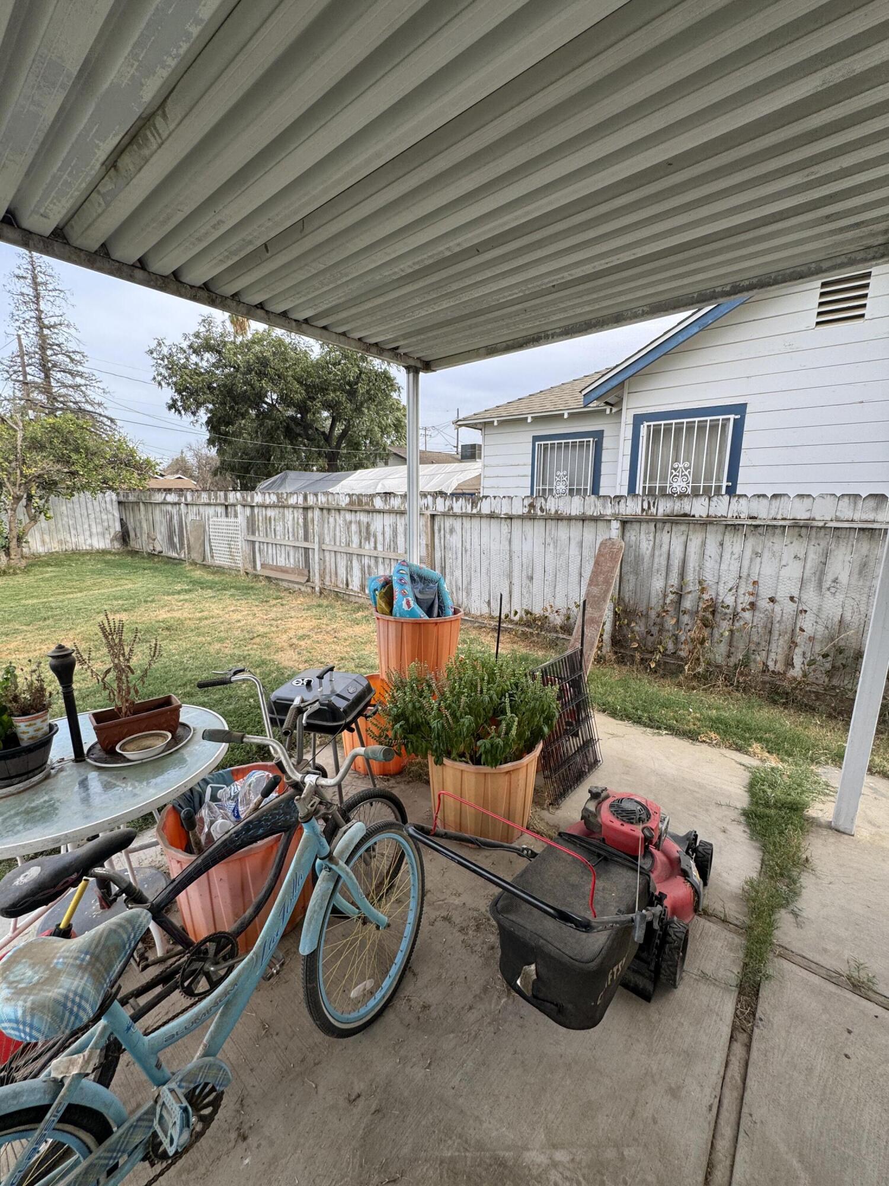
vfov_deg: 102.1
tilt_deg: -12.2
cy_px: 593
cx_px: 444
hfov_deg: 85.7
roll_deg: +0.6
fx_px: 479
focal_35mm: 14
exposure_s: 1/407
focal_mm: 2.22
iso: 40
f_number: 2.2
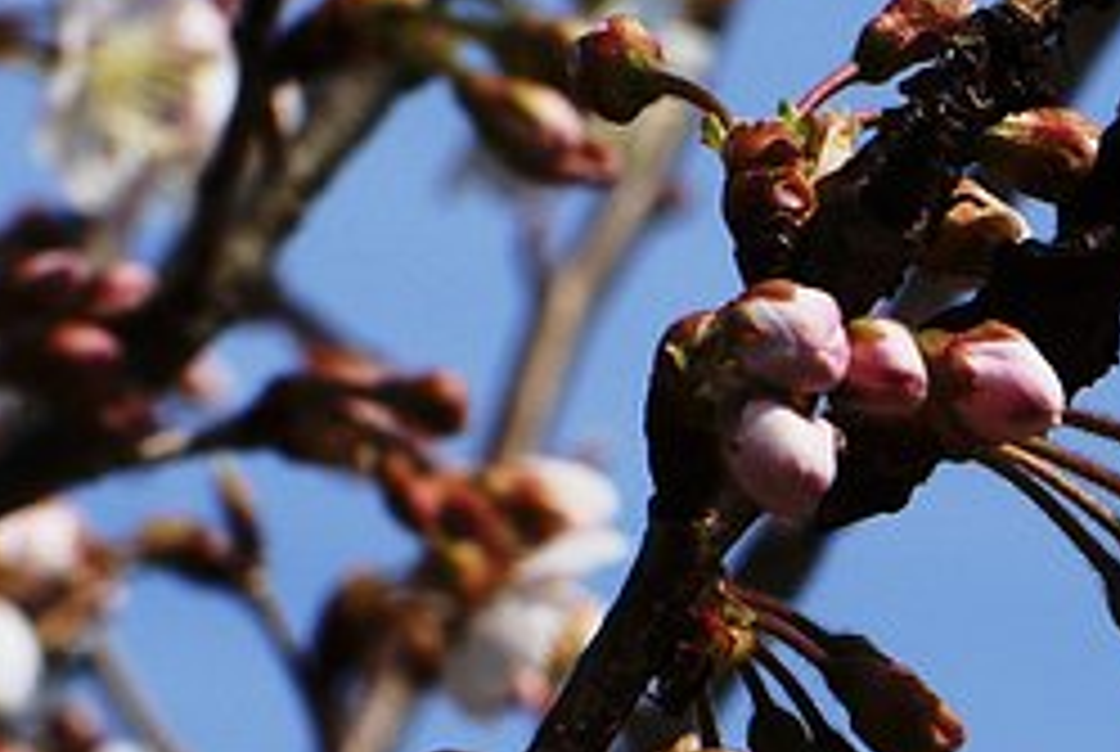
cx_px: 1907
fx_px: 9599
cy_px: 1042
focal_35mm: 308
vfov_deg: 4.5
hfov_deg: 6.5
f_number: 11
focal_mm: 50
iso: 100
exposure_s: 1/250
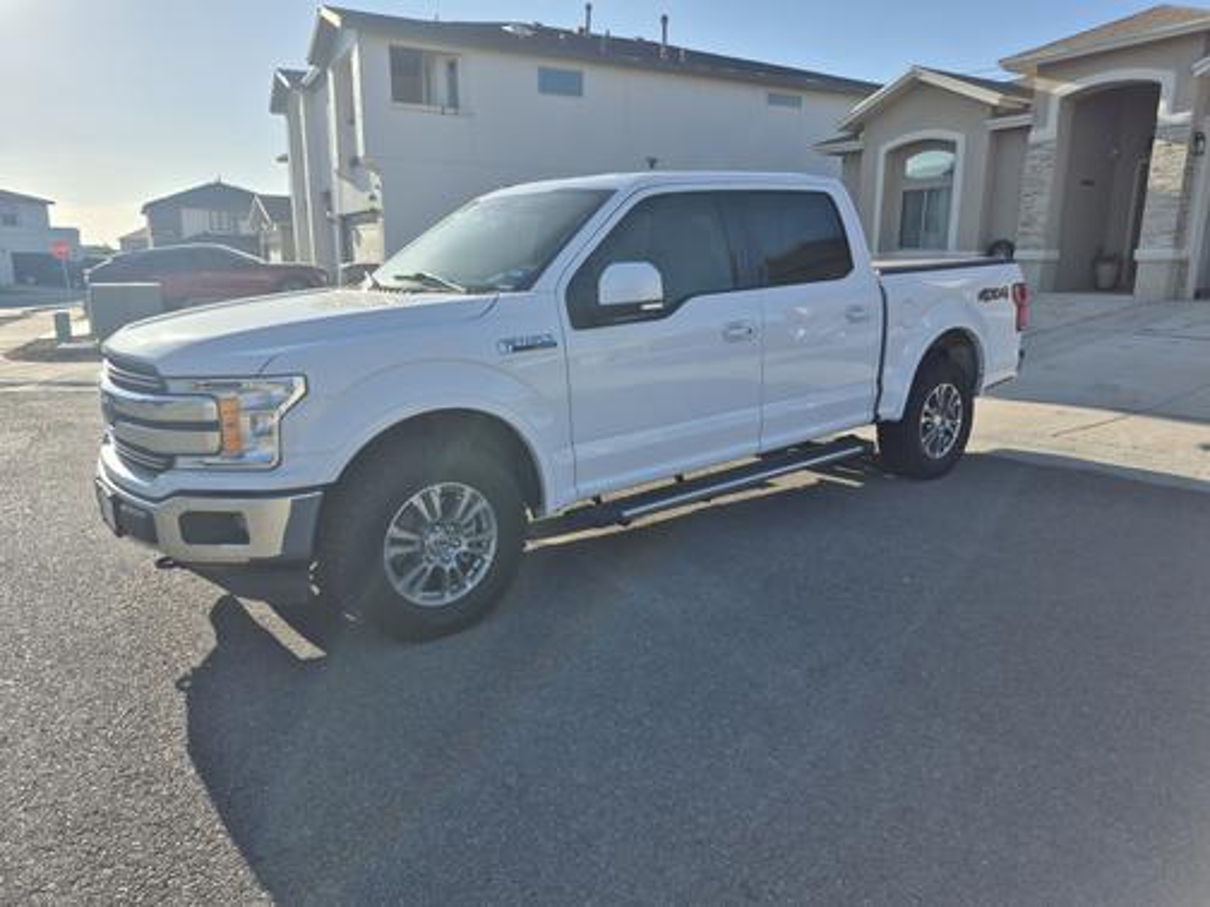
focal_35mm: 23
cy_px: 454
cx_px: 605
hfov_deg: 73.9
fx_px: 804
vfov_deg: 58.9
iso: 25
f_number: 1.8
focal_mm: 5.4
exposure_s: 1/2512
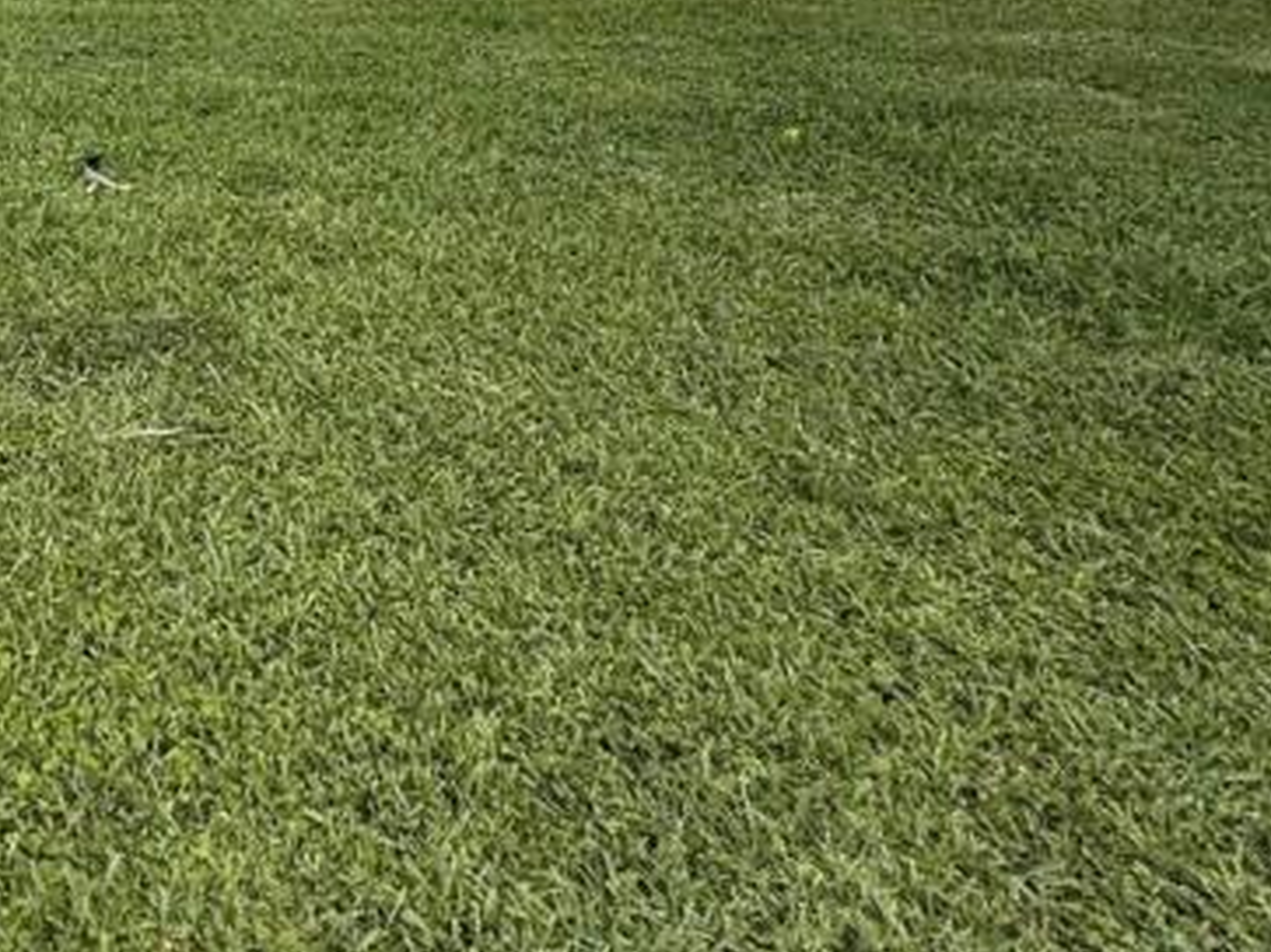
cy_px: -280
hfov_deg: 43.9
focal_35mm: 37
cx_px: 42
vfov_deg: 30.6
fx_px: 1358
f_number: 2.2
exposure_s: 1/717
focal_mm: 2.22
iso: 50
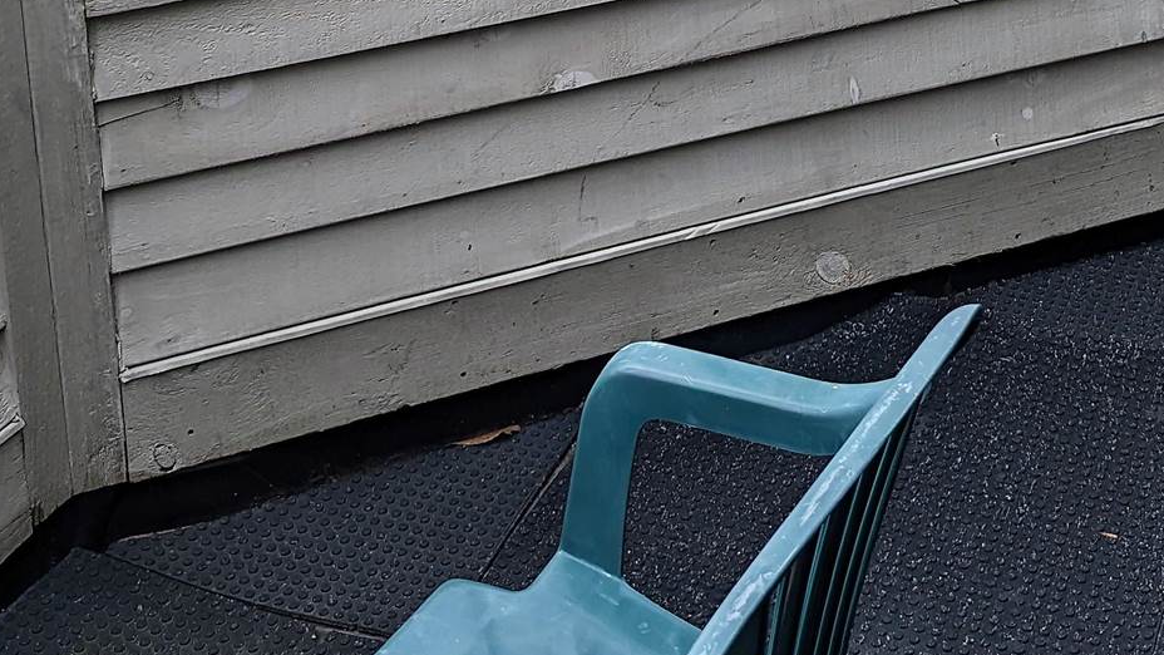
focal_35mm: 65
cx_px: 815
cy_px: -350
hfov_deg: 32.0
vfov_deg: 16.7
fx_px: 2006
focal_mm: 6.81
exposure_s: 1/2309
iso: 47
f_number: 1.85
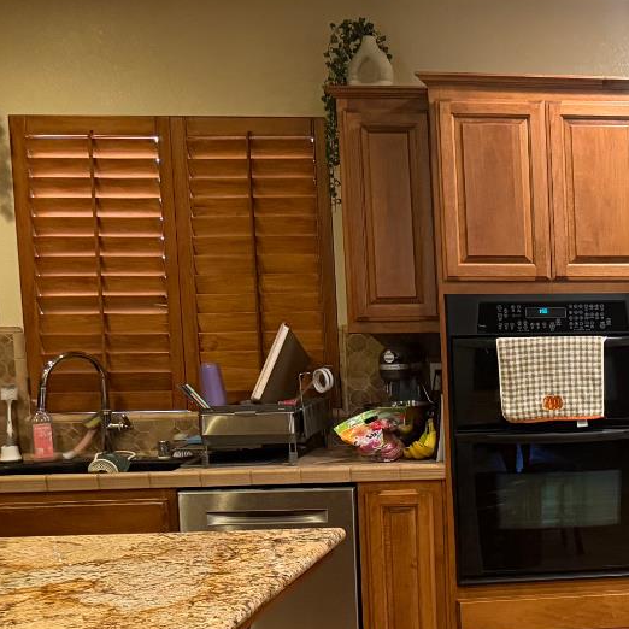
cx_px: 860
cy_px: 393
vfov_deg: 28.1
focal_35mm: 61
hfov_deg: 24.0
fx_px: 1254
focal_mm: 6.76
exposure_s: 1/60
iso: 500
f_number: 1.78
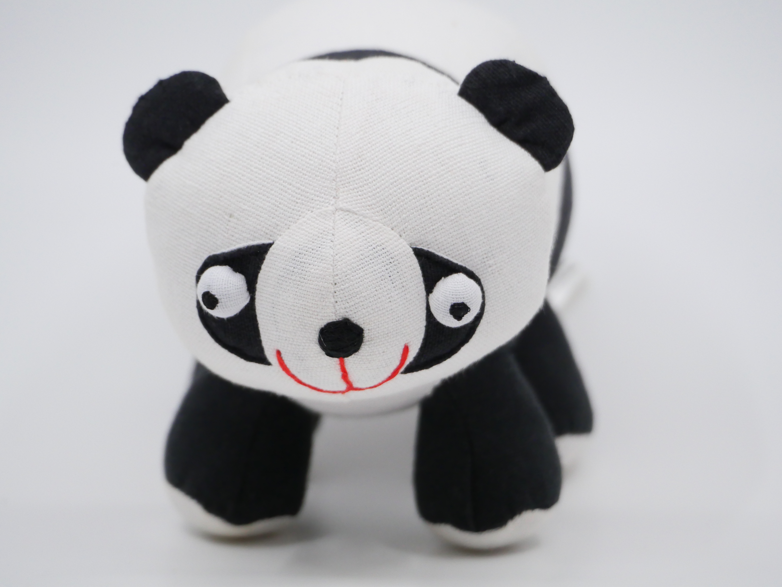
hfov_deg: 3.8
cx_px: 391
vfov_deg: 2.9
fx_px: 11657
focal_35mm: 516
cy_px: 294
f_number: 6.5
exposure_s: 1/640
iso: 1250
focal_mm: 258
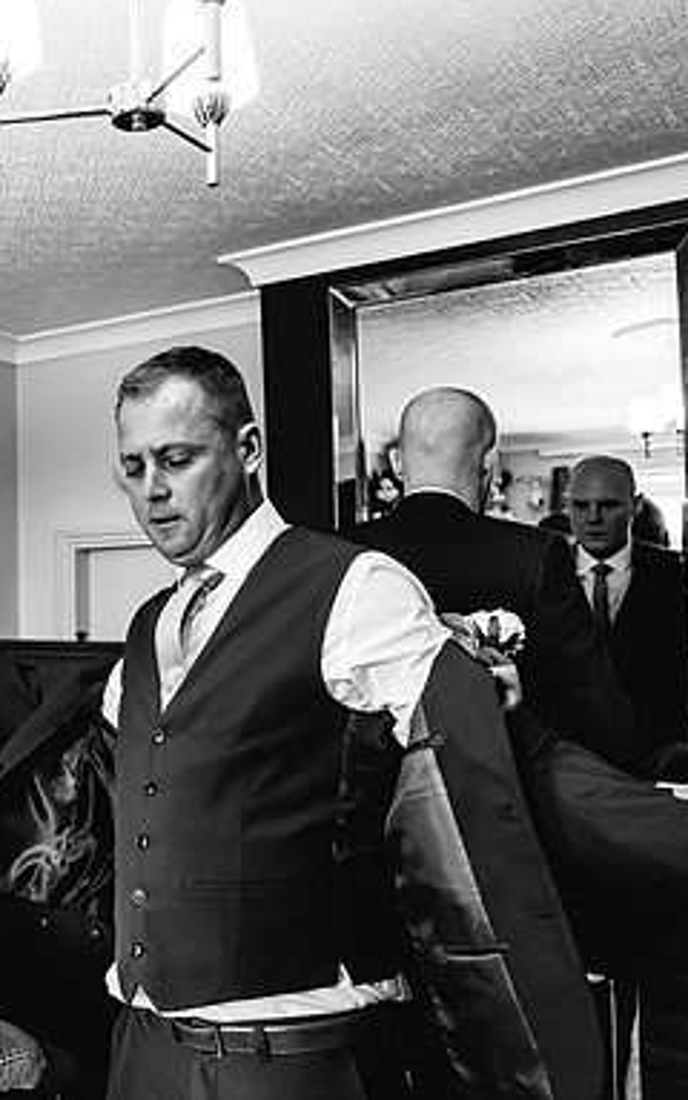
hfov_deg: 31.7
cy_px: 549
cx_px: -6
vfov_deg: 52.7
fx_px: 1110
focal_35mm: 37
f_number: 2.8
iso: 2000
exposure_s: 1/160
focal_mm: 24
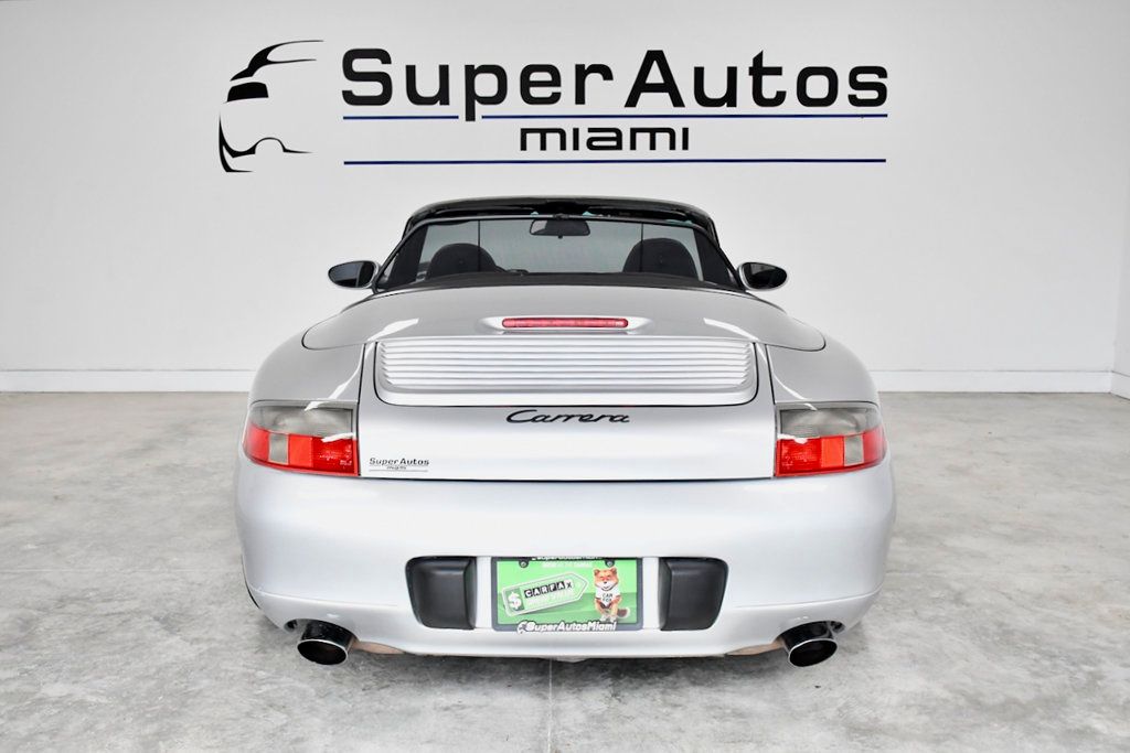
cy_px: 376
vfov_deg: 38.9
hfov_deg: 55.8
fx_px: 1067
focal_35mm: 34
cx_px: 565
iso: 2500
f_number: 6.3
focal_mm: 23
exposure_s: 1/800
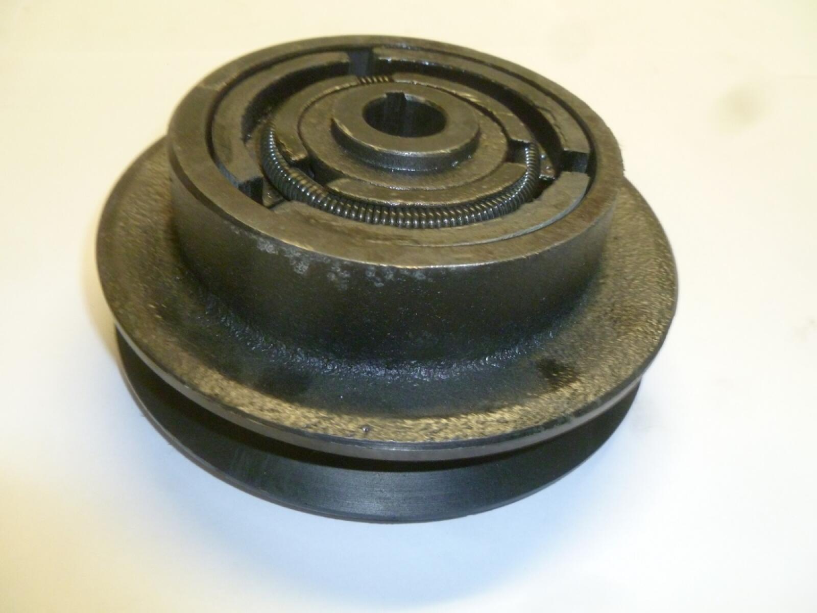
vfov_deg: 49.7
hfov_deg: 63.4
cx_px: 408
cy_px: 306
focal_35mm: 28
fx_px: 661
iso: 320
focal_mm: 5
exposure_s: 1/30
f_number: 3.3
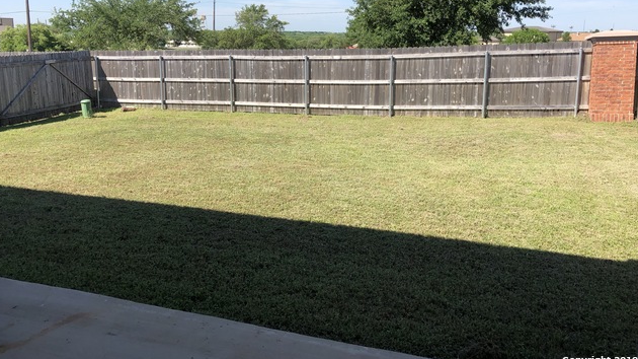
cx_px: 316
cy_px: 134
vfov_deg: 37.5
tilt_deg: -9.3
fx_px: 524
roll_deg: -0.6
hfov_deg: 62.6
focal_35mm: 31
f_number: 1.8
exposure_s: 1/1429
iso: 20
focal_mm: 4
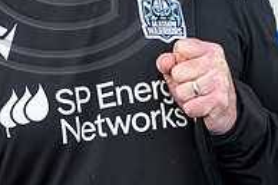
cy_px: -75
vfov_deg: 1.1
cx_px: 56
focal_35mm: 1196
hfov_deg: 1.7
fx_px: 9228
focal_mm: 400
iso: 800
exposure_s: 1/1000
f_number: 3.2
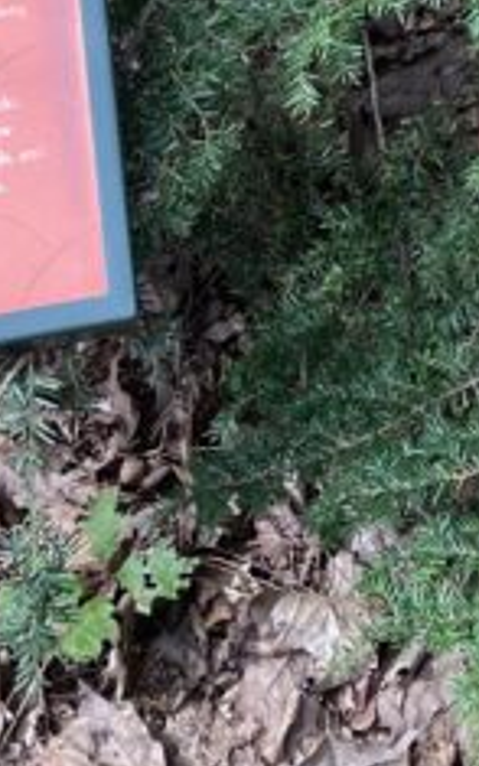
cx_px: 583
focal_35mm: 120
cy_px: -629
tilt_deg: -13.7
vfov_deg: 15.0
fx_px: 2505
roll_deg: -2.5
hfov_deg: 10.7
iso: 32
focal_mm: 4.2
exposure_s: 1/129
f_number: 1.6
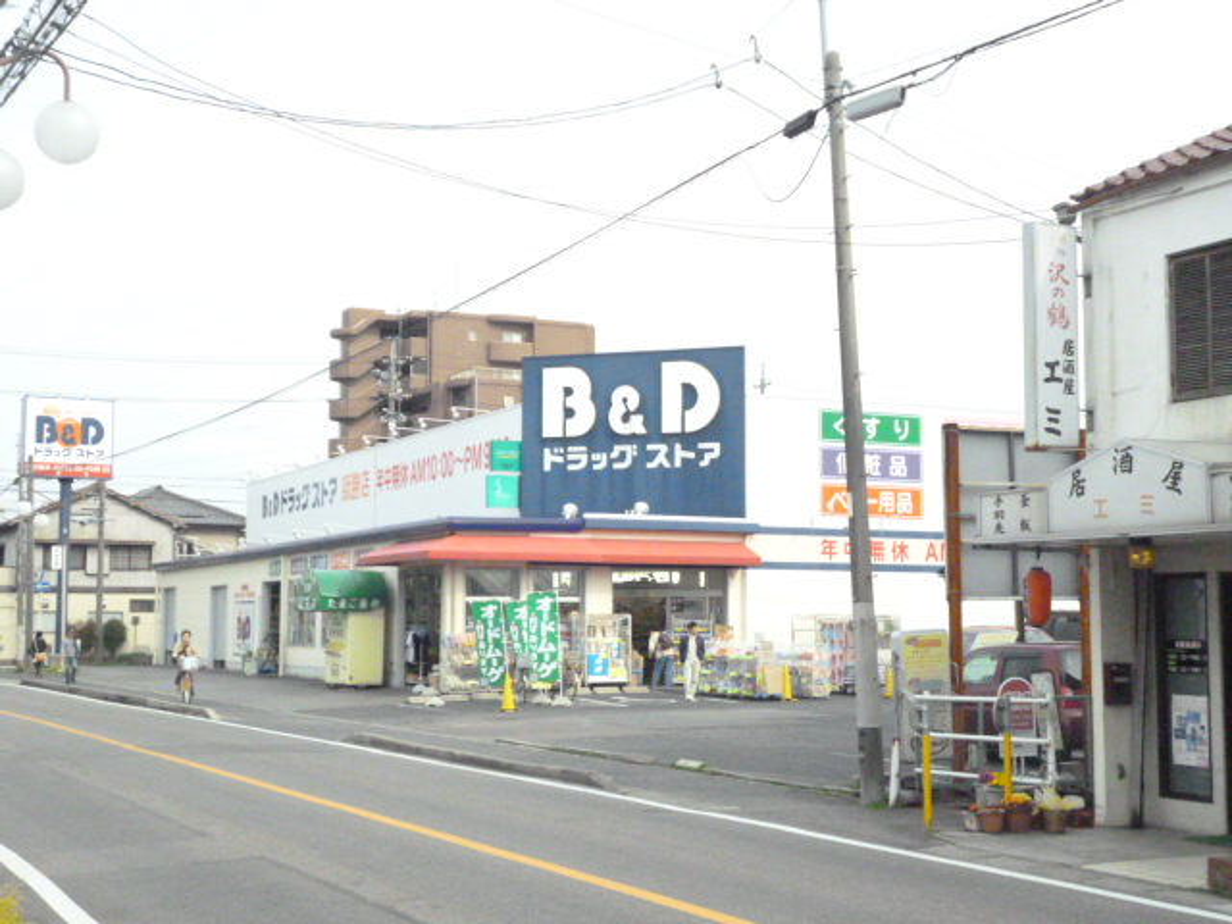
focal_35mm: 48
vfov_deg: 30.3
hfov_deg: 39.7
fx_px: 1708
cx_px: 616
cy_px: 462
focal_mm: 8.6
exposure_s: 1/320
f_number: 13
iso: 1600
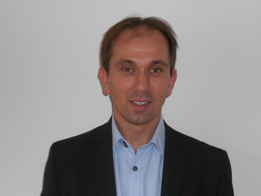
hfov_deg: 38.9
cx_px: 130
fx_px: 369
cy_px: 98
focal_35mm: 49
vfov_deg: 29.7
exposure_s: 1/60
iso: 200
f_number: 4.5
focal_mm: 8.8
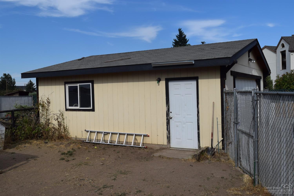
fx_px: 294
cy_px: 98
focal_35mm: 36
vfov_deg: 36.9
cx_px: 147
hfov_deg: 53.1
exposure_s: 1/400
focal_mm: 24
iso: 200
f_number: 10
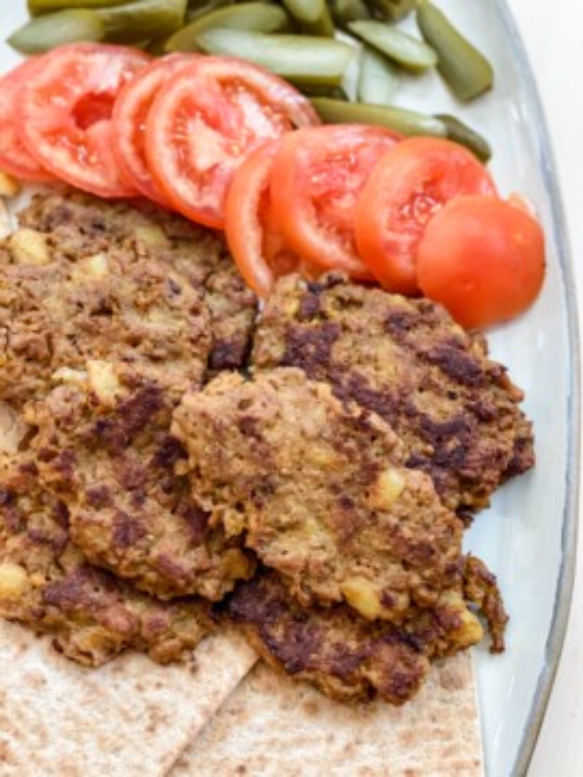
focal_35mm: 52
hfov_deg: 28.0
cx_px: 292
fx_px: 1168
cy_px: 388
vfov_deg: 36.8
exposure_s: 1/40
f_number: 2
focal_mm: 6
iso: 125
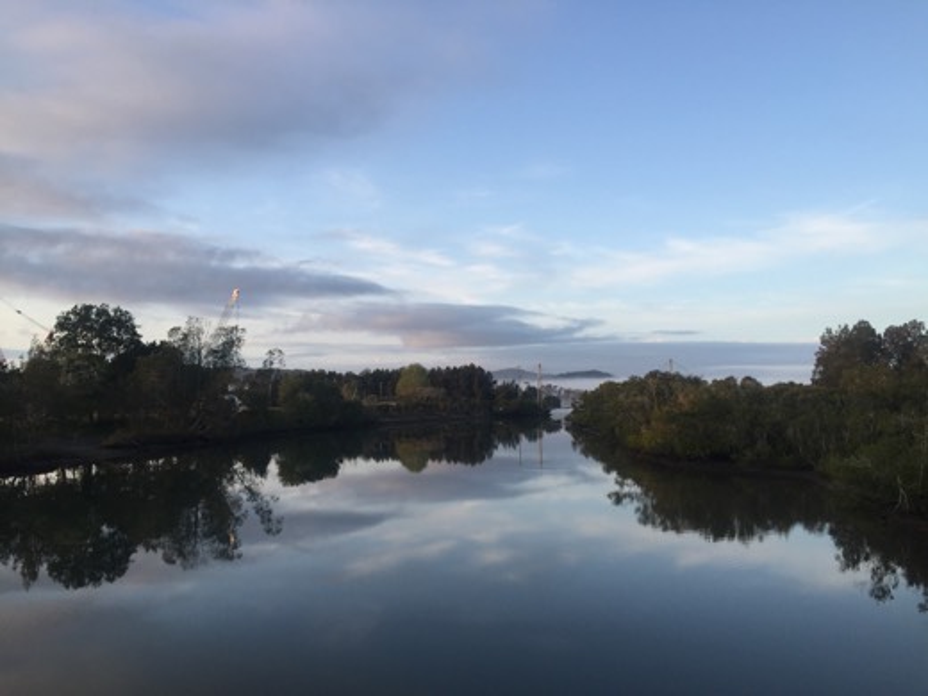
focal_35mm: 29
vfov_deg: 48.2
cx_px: 464
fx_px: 777
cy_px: 348
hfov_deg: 61.7
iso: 32
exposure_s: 1/347
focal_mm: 4.15
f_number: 2.2
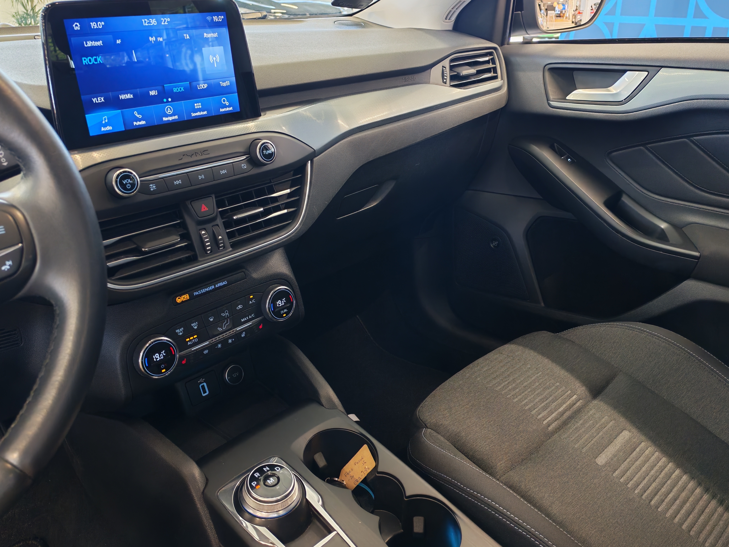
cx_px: 364
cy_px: 274
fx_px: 653
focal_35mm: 31
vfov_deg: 45.4
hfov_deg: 58.4
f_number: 1.9
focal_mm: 6.12
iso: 800
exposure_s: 1/50
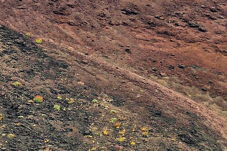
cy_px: -14
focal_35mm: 916
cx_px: -34
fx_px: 5774
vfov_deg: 1.5
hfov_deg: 2.3
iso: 200
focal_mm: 200
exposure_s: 1/320
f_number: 8
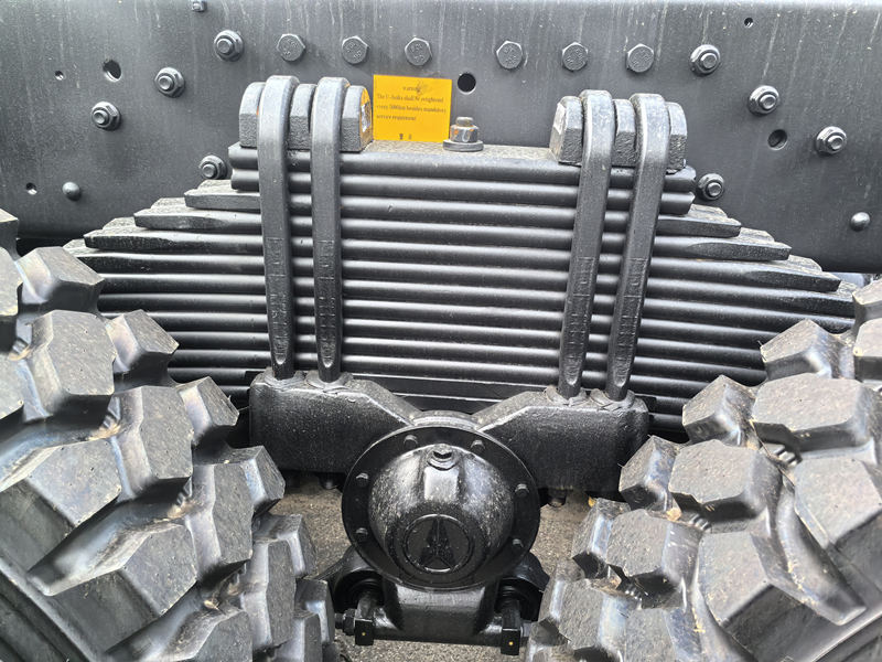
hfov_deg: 61.7
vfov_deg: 48.2
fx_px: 739
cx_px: 441
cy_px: 331
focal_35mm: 29
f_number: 2
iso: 160
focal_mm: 5.75
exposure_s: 1/985
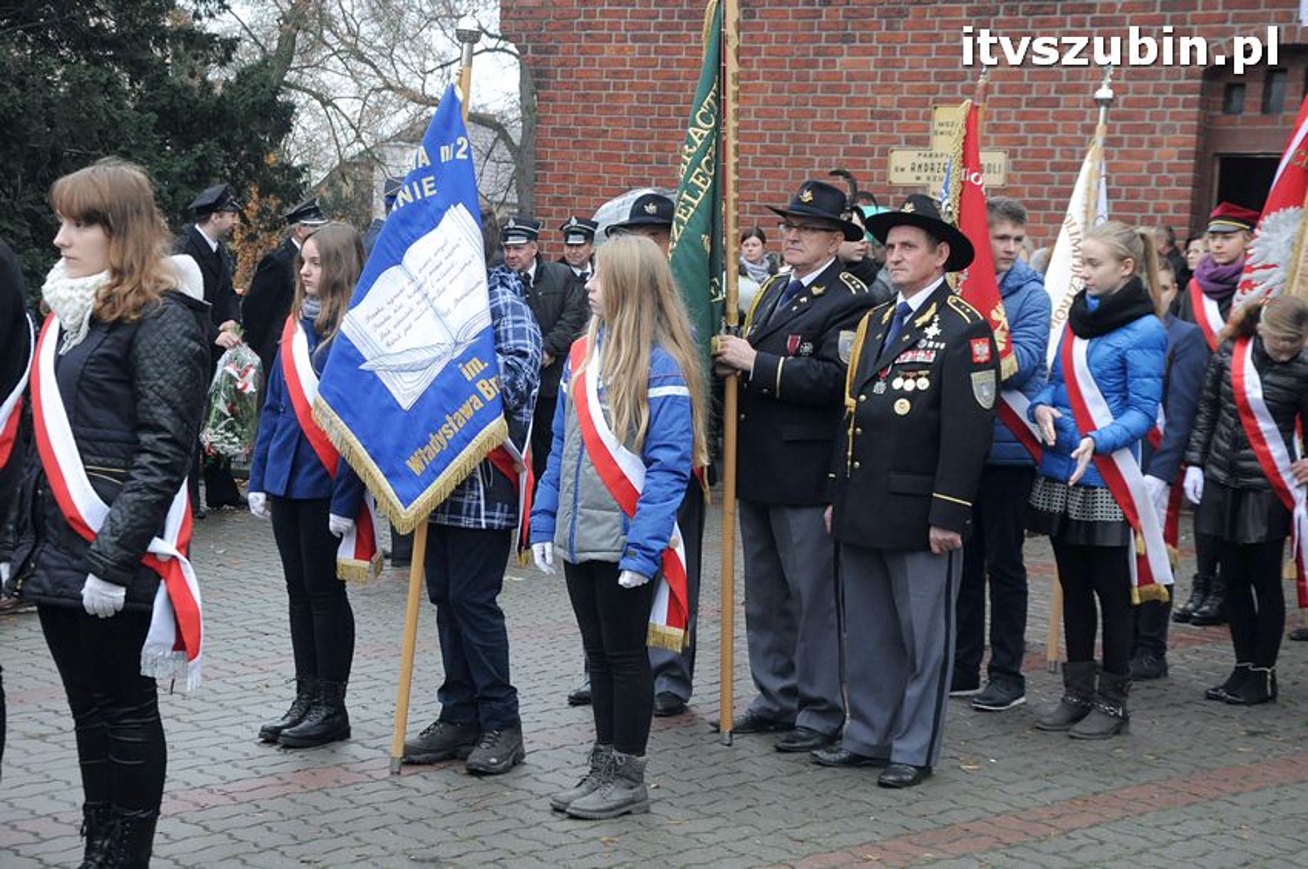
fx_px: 2178
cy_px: 434
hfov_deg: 33.4
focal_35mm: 60
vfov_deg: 22.6
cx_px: 654
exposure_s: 1/250
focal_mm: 40
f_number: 8
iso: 1600
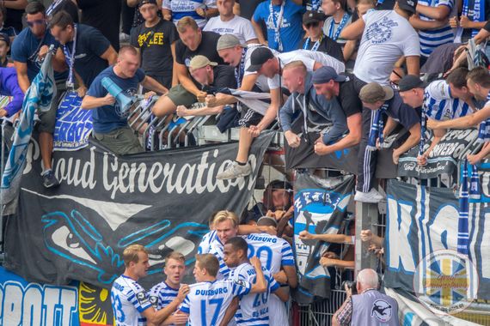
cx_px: 245
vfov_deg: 2.3
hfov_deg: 3.5
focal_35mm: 586
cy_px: 163
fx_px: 7975
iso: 640
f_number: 4
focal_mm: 214.72
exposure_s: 1/1000
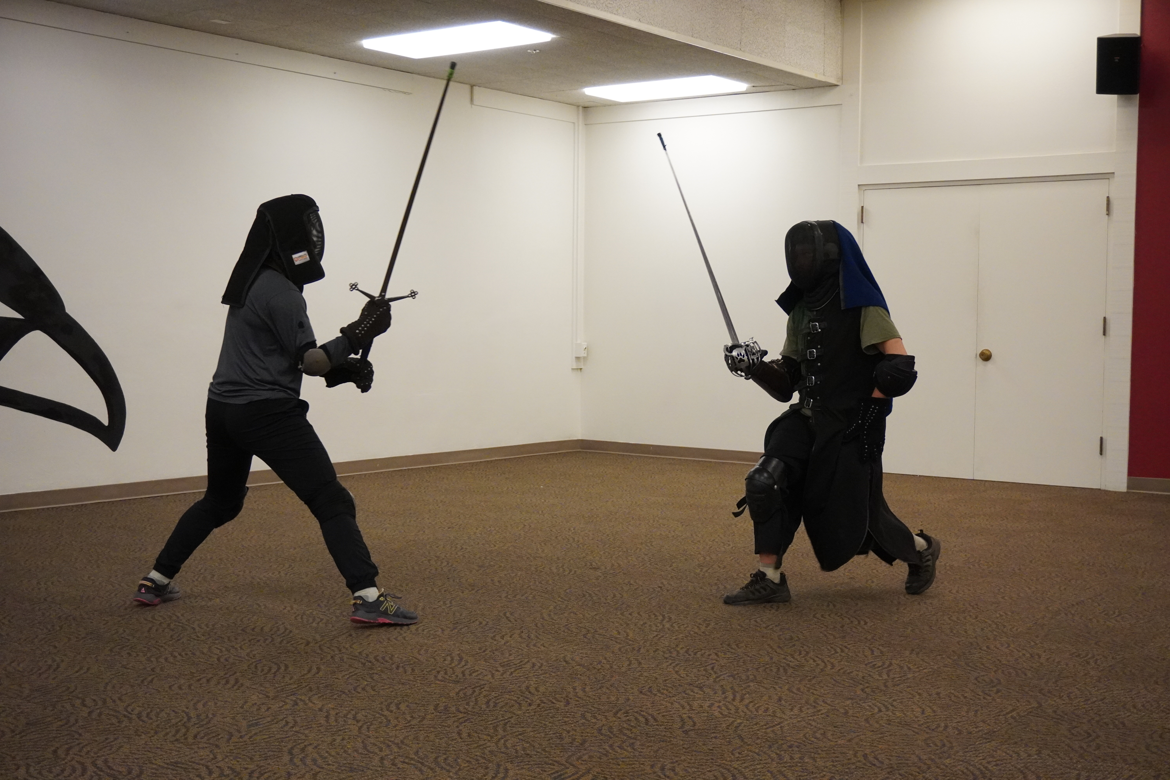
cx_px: 585
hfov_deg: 42.3
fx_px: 1511
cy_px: 390
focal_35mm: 46
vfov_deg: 28.9
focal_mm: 31
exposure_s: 1/160
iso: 4000
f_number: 5
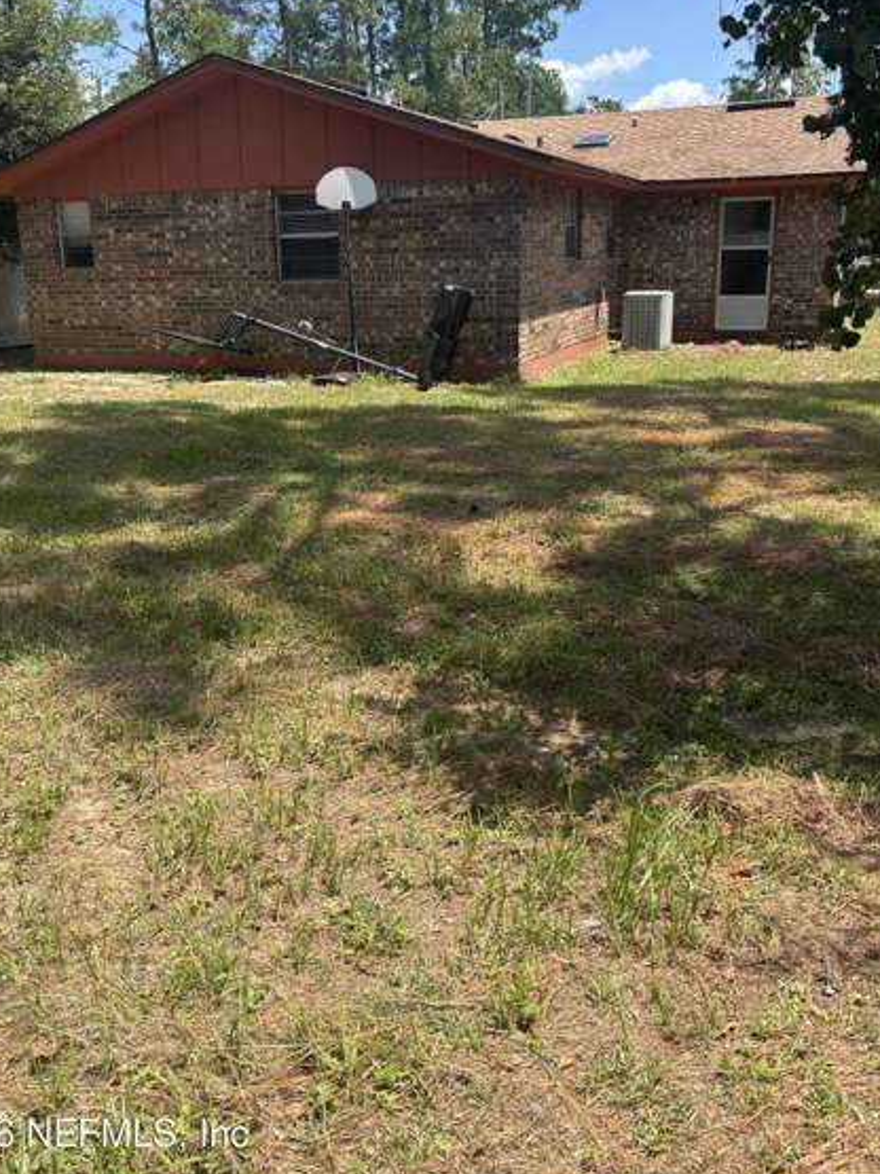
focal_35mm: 30
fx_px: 1017
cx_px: 406
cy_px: 518
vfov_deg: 59.8
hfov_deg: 46.7
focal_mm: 5.96
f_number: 1.6
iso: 50
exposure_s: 1/1279
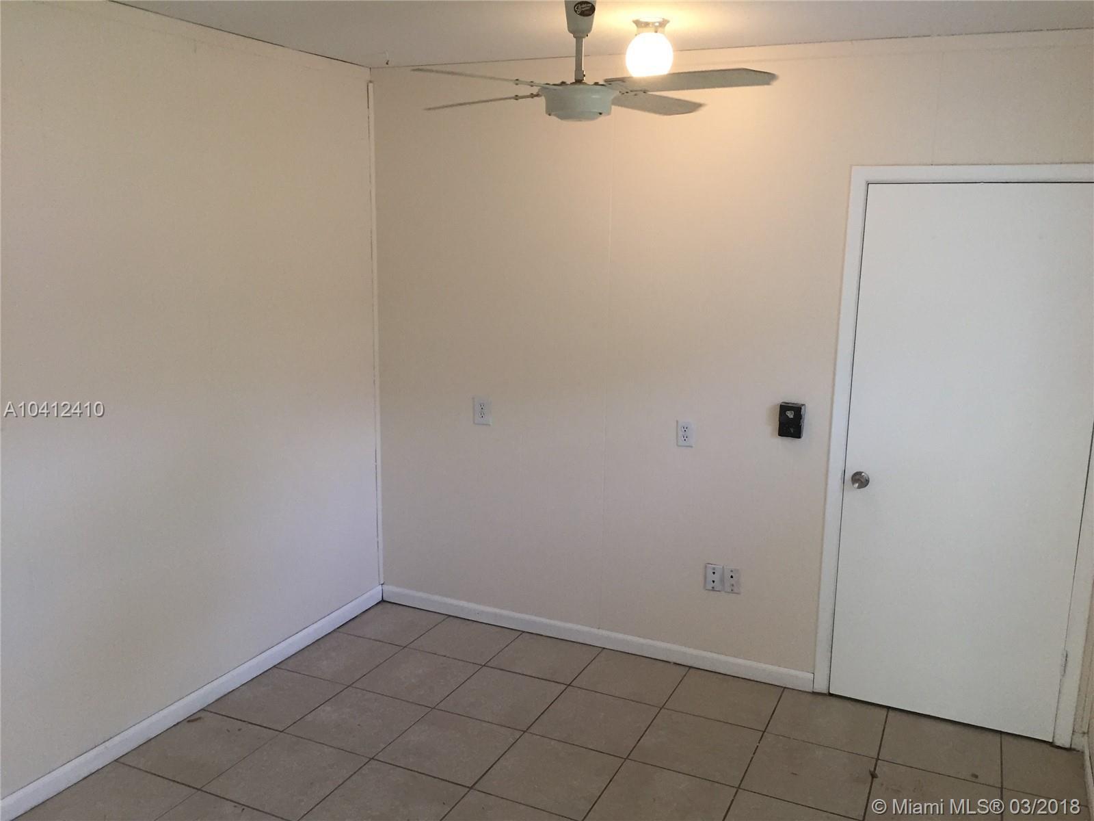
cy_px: 410
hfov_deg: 61.7
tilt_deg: -11.8
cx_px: 547
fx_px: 917
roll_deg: -2.2
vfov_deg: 48.2
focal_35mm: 29
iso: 50
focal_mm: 4.15
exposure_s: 1/30
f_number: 2.2
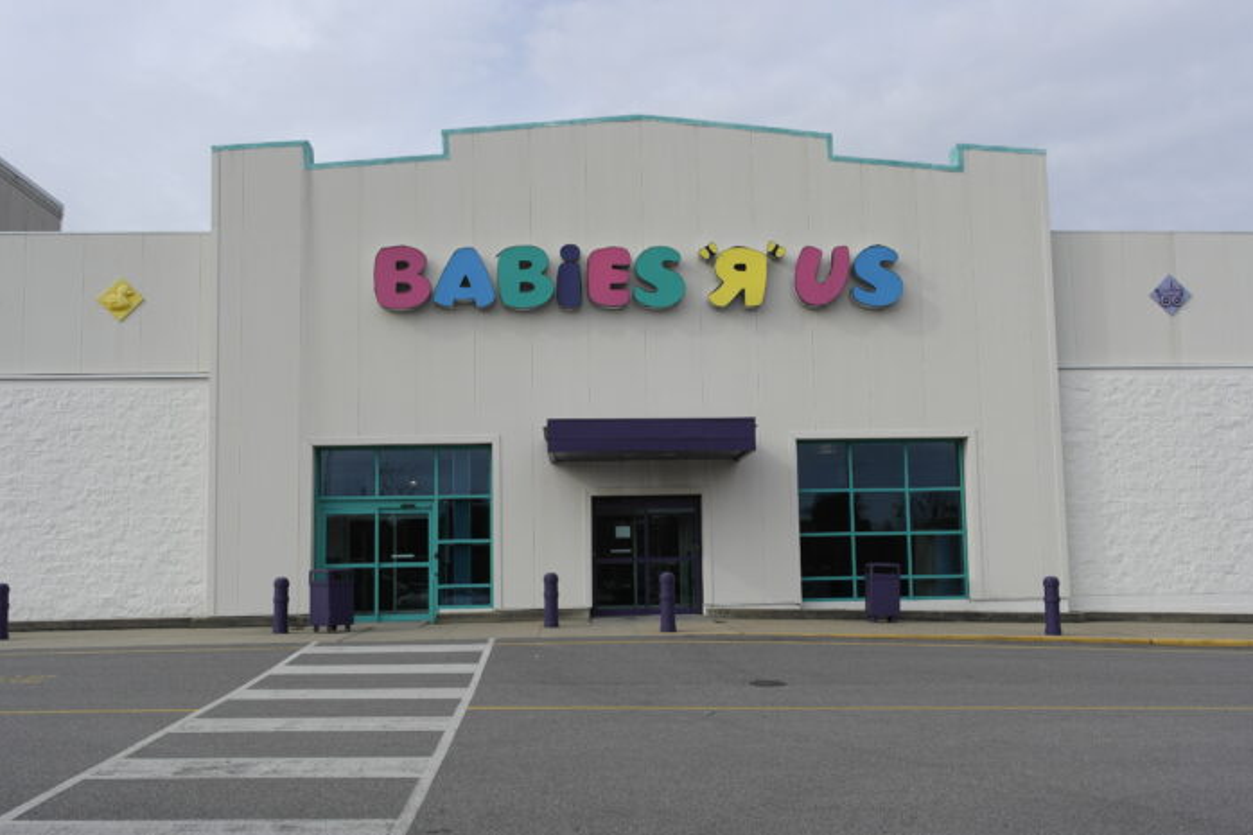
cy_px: 445
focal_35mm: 33
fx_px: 1148
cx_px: 630
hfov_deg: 57.2
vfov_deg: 39.9
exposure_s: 1/320
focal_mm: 20
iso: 100
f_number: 7.1
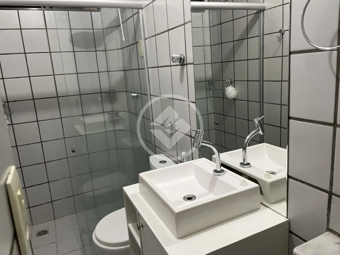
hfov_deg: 67.3
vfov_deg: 53.1
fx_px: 255
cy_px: 128
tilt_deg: -13.3
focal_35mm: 26
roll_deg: +4.5
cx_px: 170
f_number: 1.6
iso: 500
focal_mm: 4.2
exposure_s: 1/60
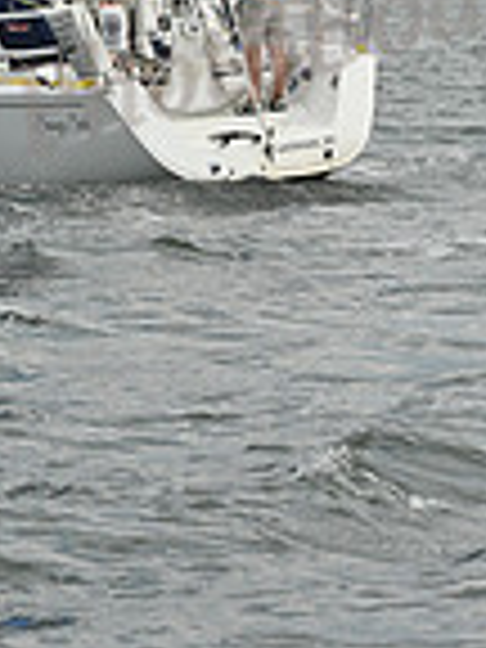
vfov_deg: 7.1
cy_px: -590
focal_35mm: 271
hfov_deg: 5.4
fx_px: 5073
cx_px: -218
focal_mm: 70
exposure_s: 1/1600
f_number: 8
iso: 320
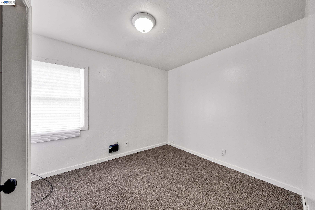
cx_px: 158
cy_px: 105
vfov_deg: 90.0
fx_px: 105
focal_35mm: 12
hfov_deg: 112.6
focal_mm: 8
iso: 200
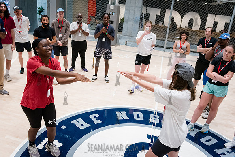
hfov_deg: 60.3
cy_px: 78
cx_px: 118
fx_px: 202
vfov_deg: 42.3
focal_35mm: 31
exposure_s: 1/400
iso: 5000
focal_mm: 31
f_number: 4
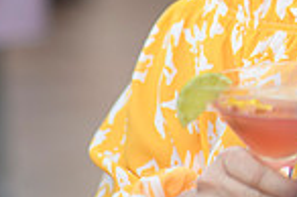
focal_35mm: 338
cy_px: -90
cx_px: 413
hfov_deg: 6.0
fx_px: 2785
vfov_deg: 4.0
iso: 40
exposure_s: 1/400
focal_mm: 85
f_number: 1.8
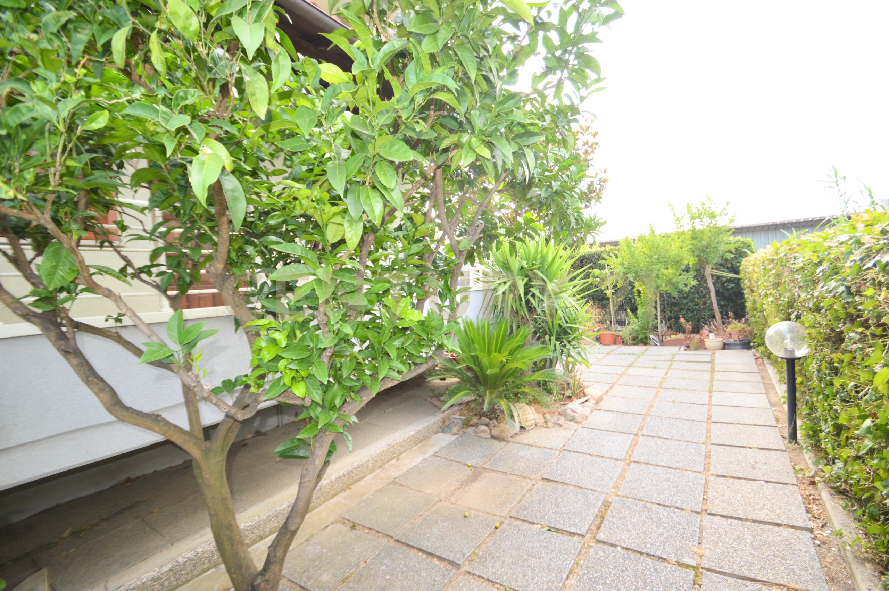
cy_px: 296
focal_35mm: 15
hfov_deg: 100.4
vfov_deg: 77.2
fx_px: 370
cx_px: 444
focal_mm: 10
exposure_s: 1/125
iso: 250
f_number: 4
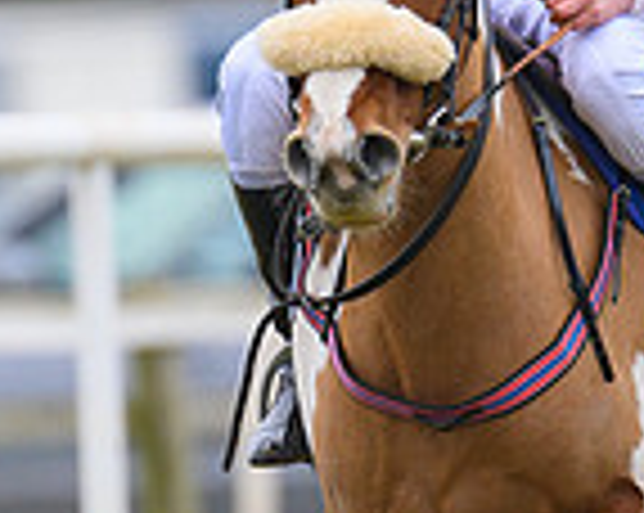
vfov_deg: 0.9
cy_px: 58
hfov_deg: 1.1
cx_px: 135
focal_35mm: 1758
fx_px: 33462
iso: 800
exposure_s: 1/800
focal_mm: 300
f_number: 4
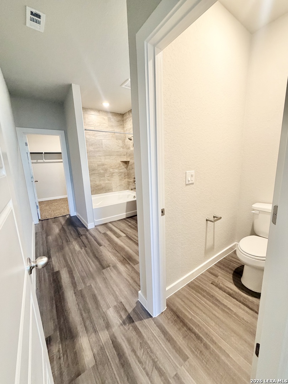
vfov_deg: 102.1
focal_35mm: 14
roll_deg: +2.3
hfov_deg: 85.7
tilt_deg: -11.0
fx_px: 155
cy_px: 192
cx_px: 144
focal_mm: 2.22
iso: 400
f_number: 2.2
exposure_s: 1/60
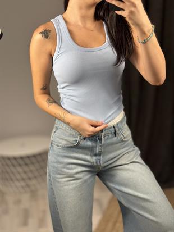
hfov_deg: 30.3
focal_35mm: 48
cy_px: 116
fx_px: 322
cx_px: 87
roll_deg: +5.6
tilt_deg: -35.2
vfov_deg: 39.6
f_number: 1.78
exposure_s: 1/100
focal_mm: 6.86
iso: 64
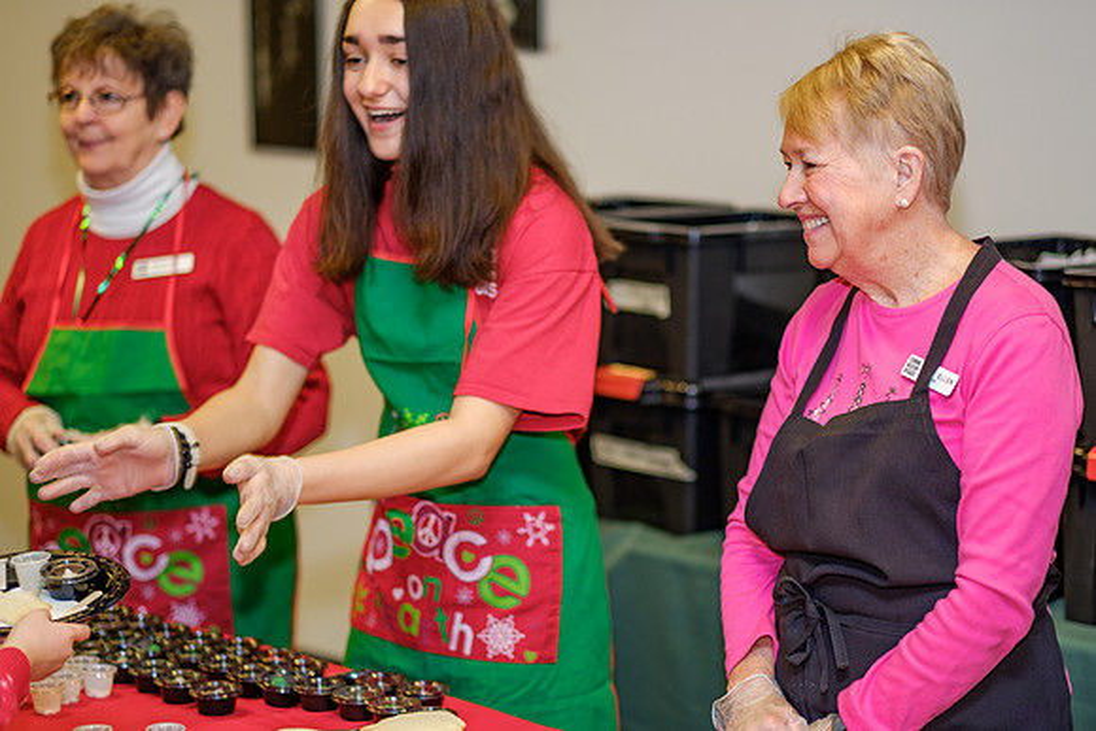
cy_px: 397
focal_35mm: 91
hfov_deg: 22.3
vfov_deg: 15.0
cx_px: 588
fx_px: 2780
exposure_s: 1/125
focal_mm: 56
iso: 200
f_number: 1.2
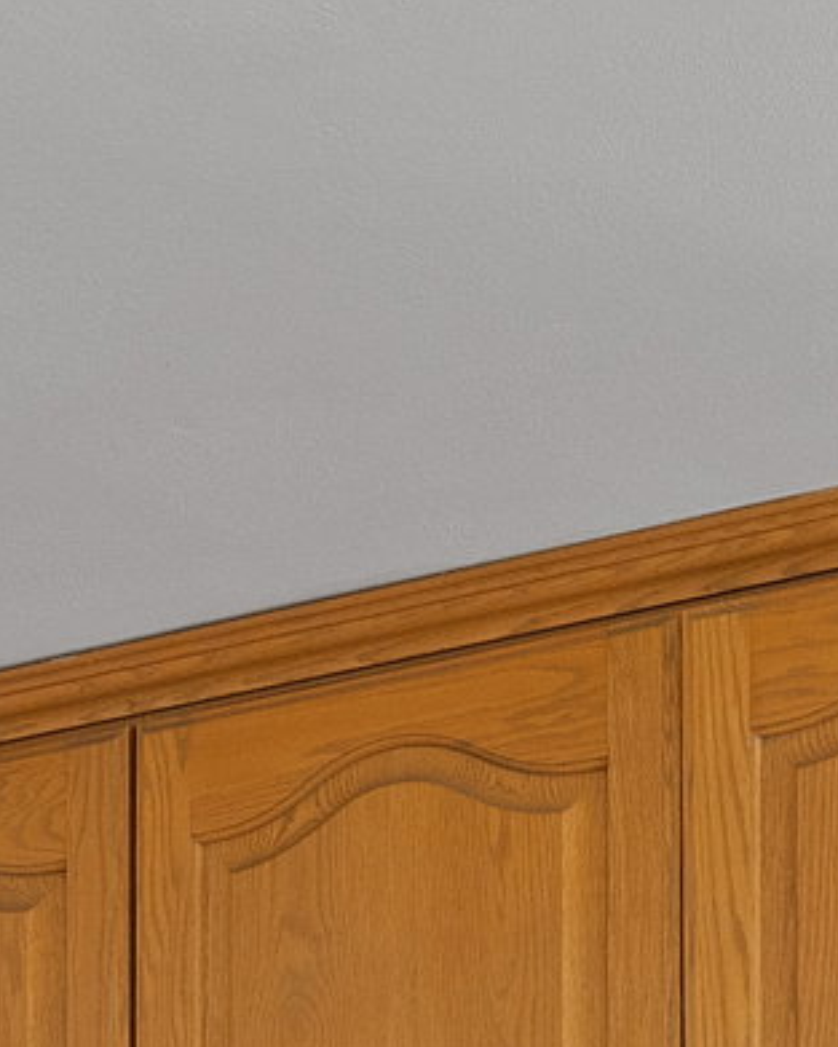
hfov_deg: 12.5
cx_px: 278
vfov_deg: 13.5
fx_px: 3812
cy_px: 2052
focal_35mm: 123
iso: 500
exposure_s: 1/6
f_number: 8
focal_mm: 20.5
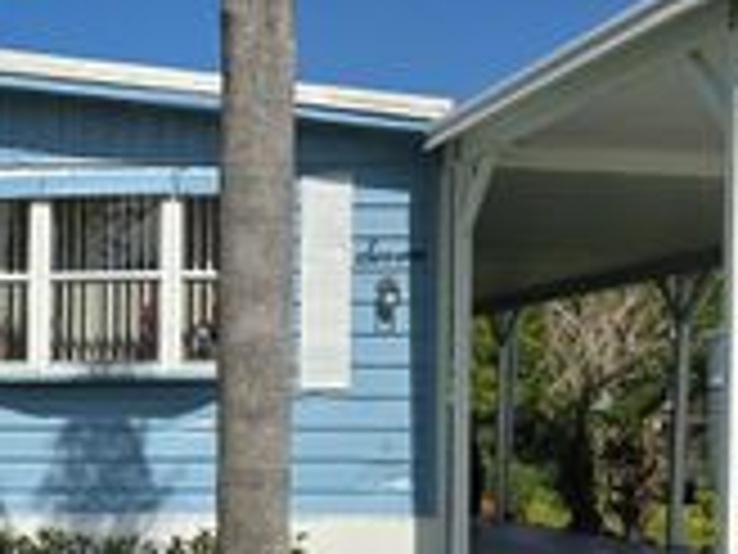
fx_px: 1492
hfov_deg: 23.8
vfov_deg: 20.7
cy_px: 471
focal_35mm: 70
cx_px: -266
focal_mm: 6.3
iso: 12
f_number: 1.7
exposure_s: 1/1445
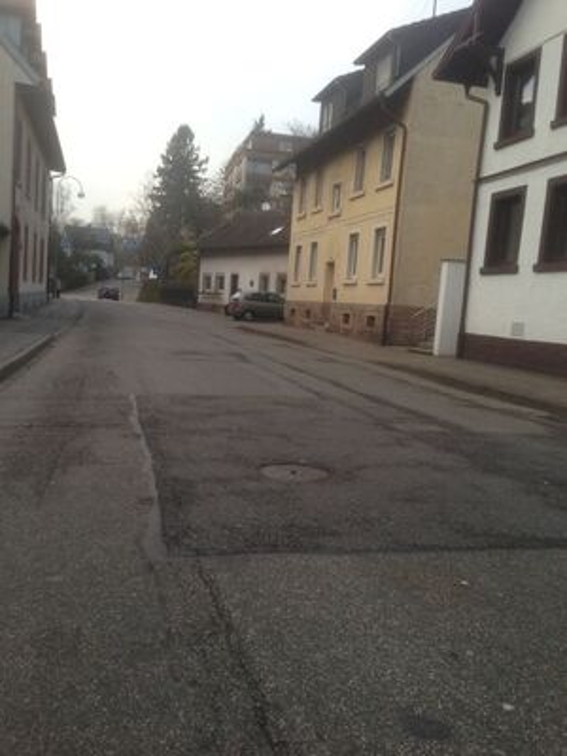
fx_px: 721
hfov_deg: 42.9
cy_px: 378
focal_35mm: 33
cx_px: 284
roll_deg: -5.5
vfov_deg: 55.4
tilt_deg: -7.7
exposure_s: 1/123
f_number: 2.4
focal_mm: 4.12
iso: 50
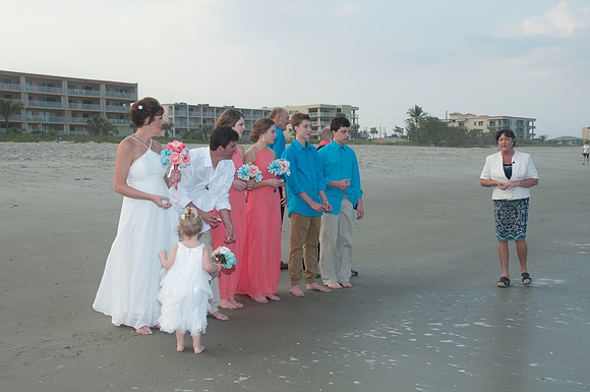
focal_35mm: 48
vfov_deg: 28.0
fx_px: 786
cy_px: 196
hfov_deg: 41.2
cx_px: 295
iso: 100
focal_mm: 32
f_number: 7.1
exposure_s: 1/250
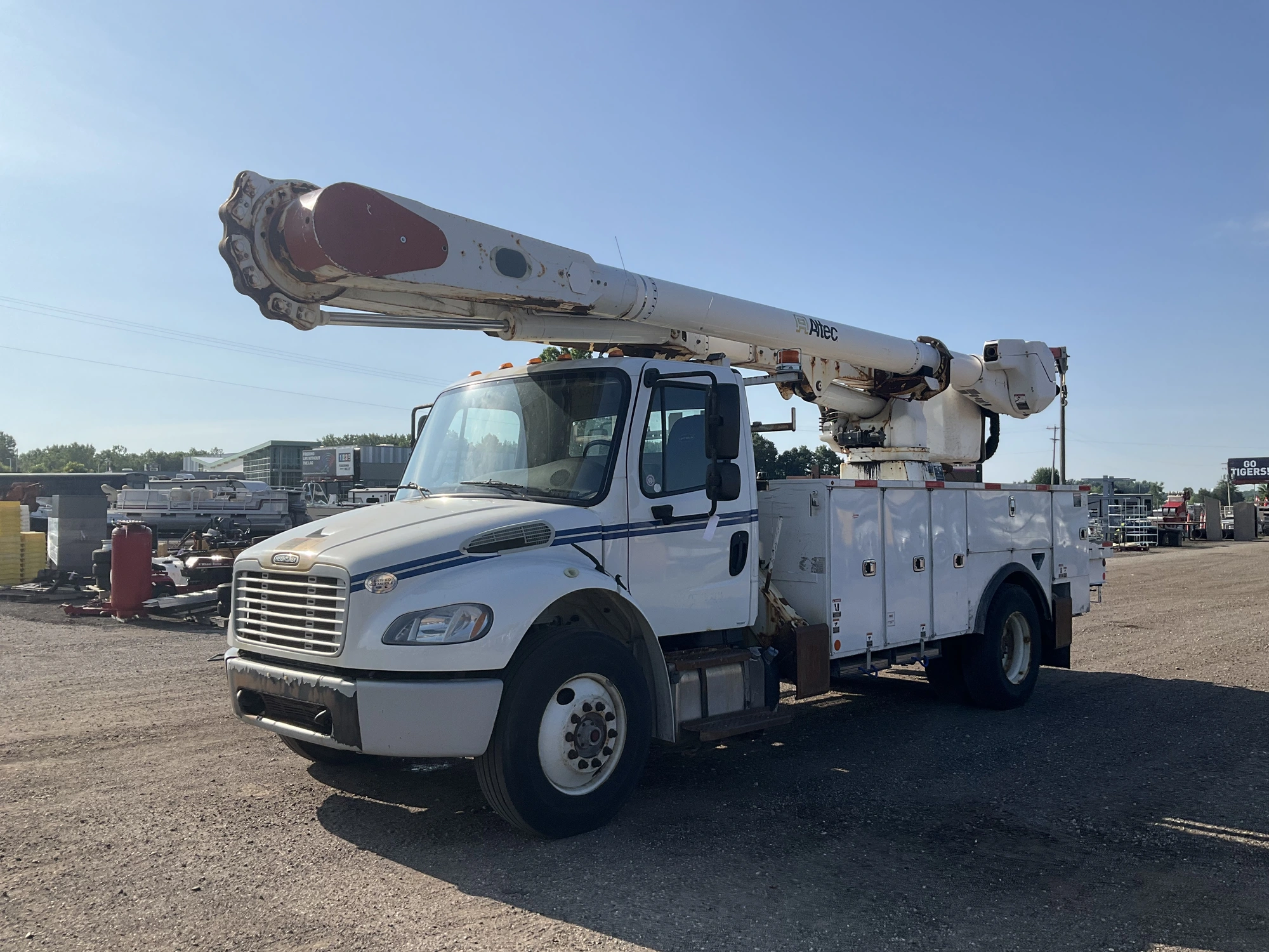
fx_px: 1063
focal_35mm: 29
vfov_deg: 48.2
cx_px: 634
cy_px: 476
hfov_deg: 61.7
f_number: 1.8
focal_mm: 3
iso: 25
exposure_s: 1/2538
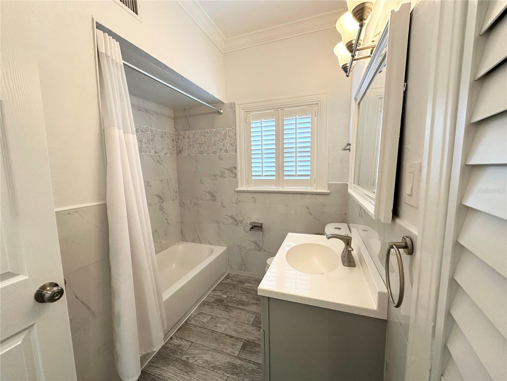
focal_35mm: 14
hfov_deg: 102.1
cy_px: 190
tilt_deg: -6.0
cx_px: 254
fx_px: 205
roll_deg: +0.4
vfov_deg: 85.7
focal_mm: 2.22
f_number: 2.2
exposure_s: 1/120
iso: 200
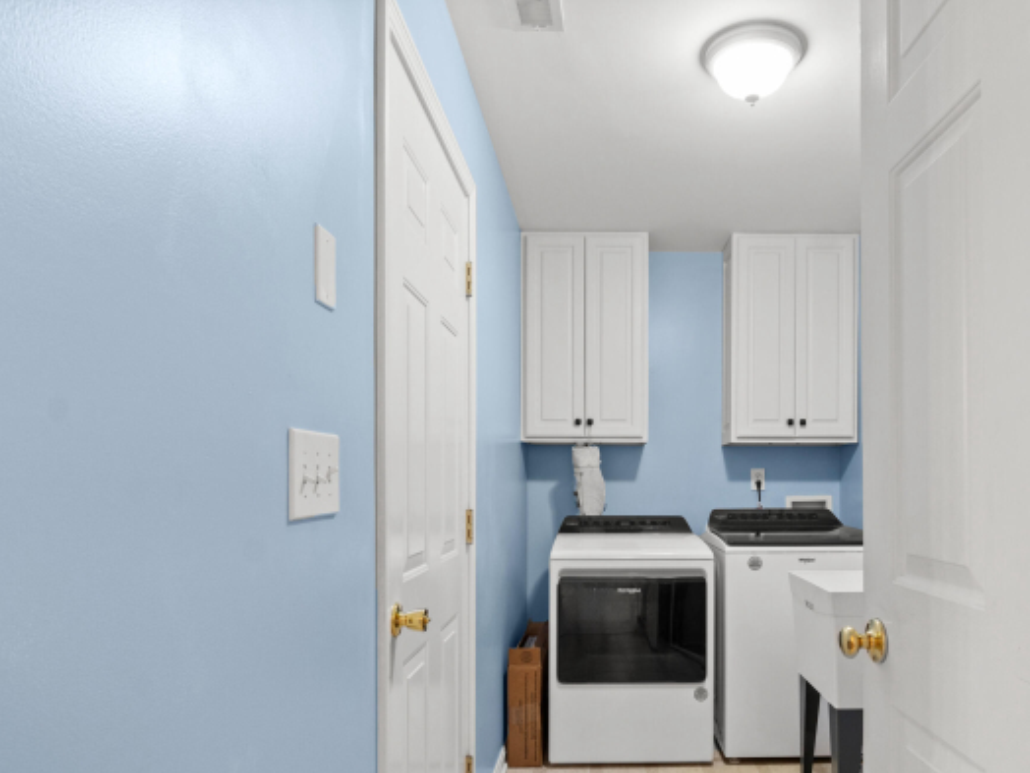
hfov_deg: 73.1
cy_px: 488
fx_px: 675
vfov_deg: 58.7
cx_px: 658
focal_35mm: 23
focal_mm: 11
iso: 400
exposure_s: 1/1.25
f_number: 9
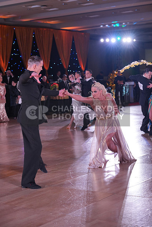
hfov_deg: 18.7
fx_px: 462
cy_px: 114
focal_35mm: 73
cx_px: 76
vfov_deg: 27.7
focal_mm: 73
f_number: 4
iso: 1250
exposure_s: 1/400
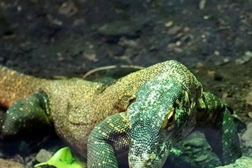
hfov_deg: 7.5
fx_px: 1925
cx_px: 194
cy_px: 165
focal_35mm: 275
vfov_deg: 5.0
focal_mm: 70
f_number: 4.5
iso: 6400
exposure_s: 1/125
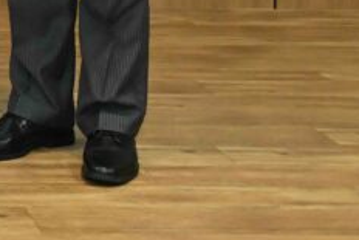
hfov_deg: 12.0
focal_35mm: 151
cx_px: -371
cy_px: -279
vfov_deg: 8.5
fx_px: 1507
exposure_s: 1/125
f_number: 4
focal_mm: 34
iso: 3200
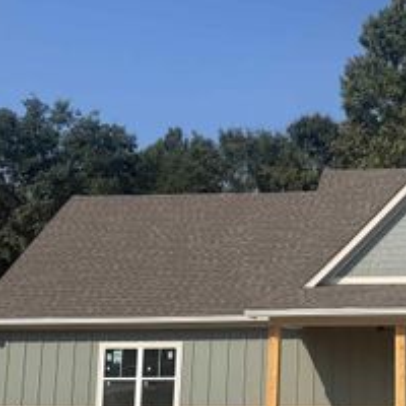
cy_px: 243
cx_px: 404
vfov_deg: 32.1
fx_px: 703
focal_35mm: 53
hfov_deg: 30.0
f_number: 1.78
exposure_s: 1/5714
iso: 80
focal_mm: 6.76
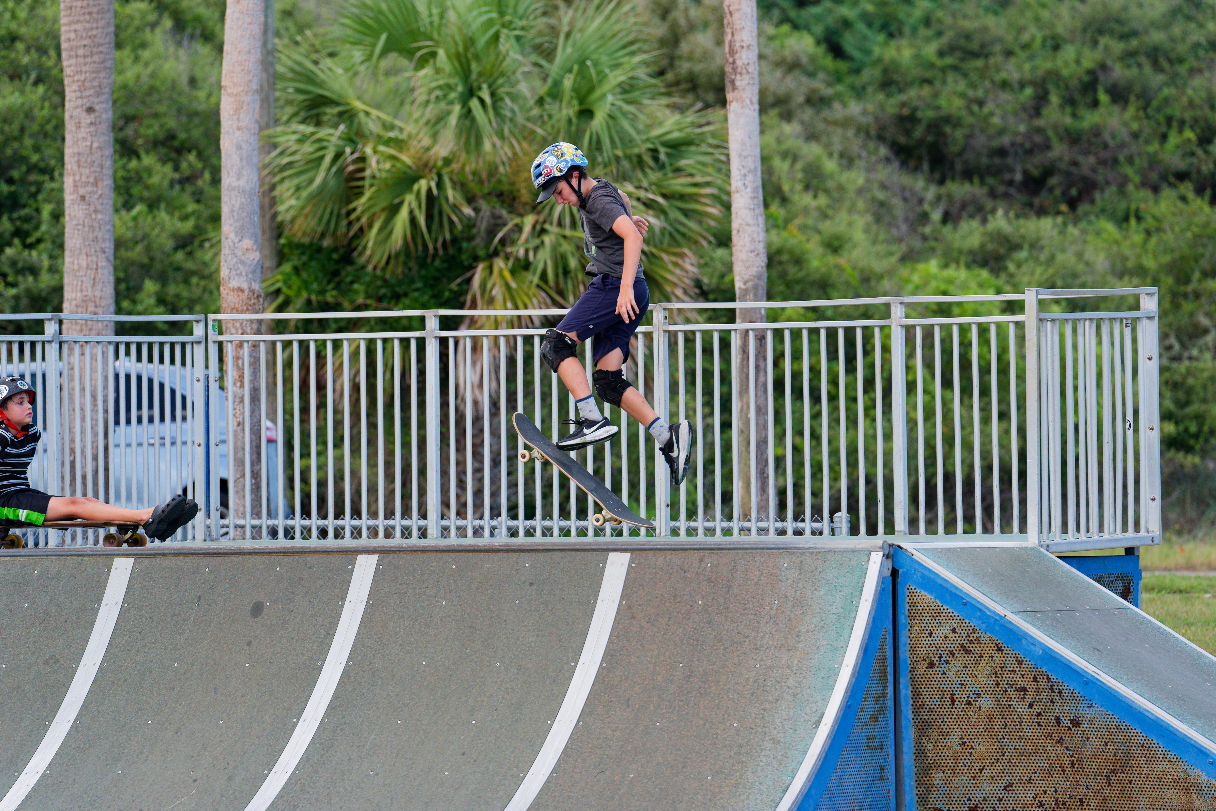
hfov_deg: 10.3
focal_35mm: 200
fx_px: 6755
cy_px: 406
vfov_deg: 6.9
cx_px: 608
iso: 250
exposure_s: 1/2000
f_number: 4
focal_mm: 200
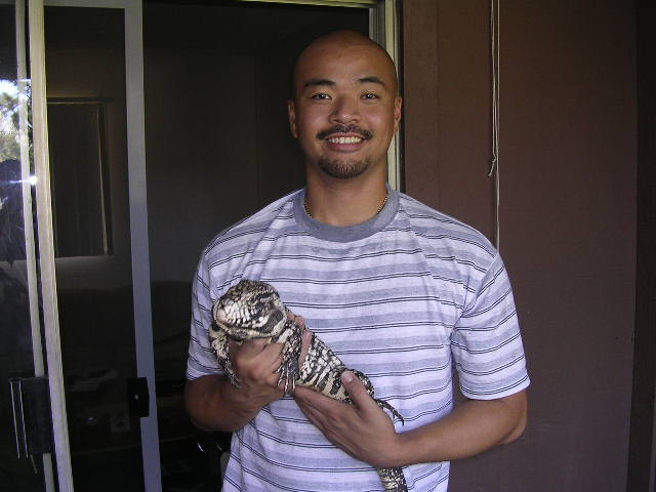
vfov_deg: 37.7
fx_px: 720
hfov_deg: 49.0
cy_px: 246
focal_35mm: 38
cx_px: 328
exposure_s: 1/30
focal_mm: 5.8
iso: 100
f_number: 2.8
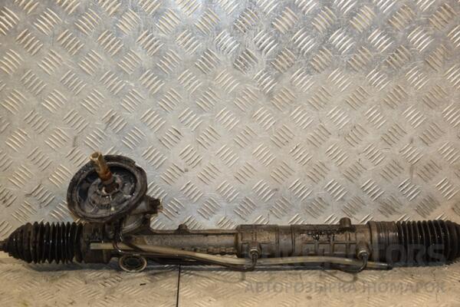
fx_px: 862
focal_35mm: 68
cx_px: 230
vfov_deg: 20.2
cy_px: 154
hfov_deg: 29.9
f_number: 4.8
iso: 800
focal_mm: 45
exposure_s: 1/160
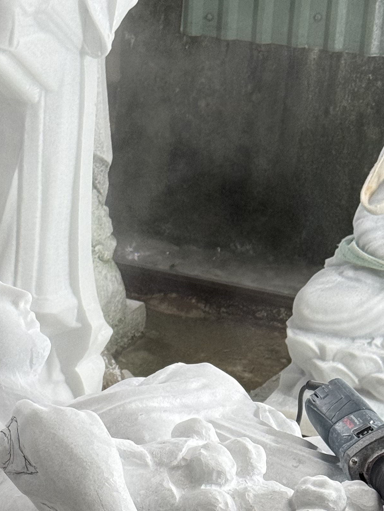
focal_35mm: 121
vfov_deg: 15.7
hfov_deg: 12.1
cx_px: -6
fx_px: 1789
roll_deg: -2.0
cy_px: 593
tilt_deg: -29.1
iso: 80
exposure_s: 1/50
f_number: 1.78
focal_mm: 6.76
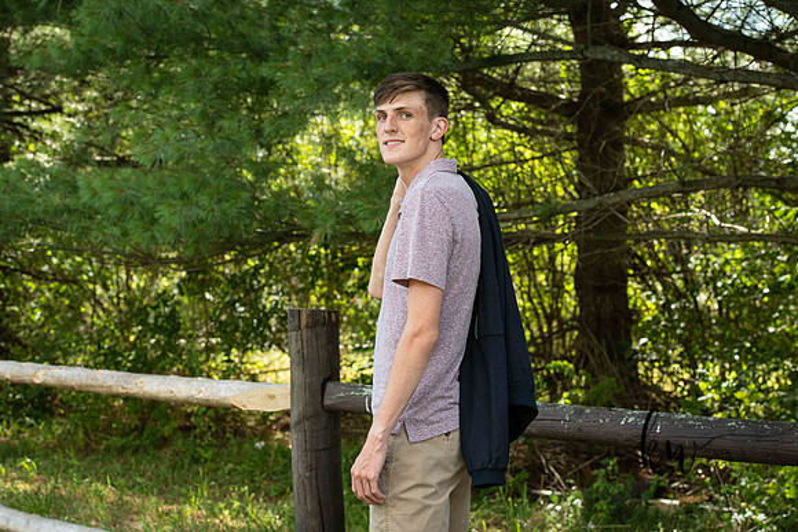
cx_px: 399
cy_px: 266
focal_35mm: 78
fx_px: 1729
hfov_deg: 26.0
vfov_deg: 17.5
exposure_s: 1/200
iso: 500
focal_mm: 78
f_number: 6.3
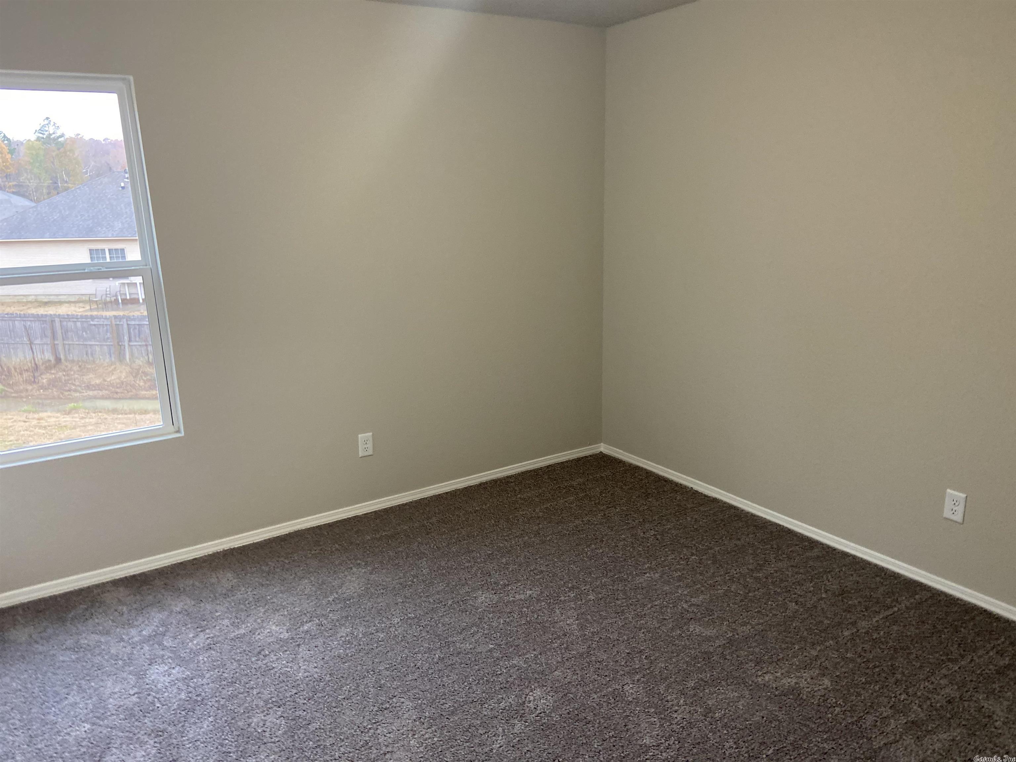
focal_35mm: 26
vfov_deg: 53.1
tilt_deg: -10.1
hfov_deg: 67.3
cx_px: 508
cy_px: 381
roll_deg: +2.0
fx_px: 763
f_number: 1.8
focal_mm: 4.25
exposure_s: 1/60
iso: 250
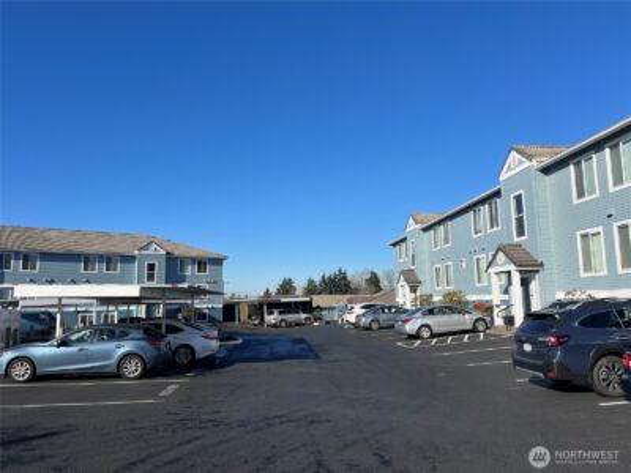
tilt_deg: +6.4
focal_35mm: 26
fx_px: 474
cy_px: 236
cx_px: 316
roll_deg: +0.5
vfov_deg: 53.1
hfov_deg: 67.3
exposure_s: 1/5076
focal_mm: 5.7
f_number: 1.5
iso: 50
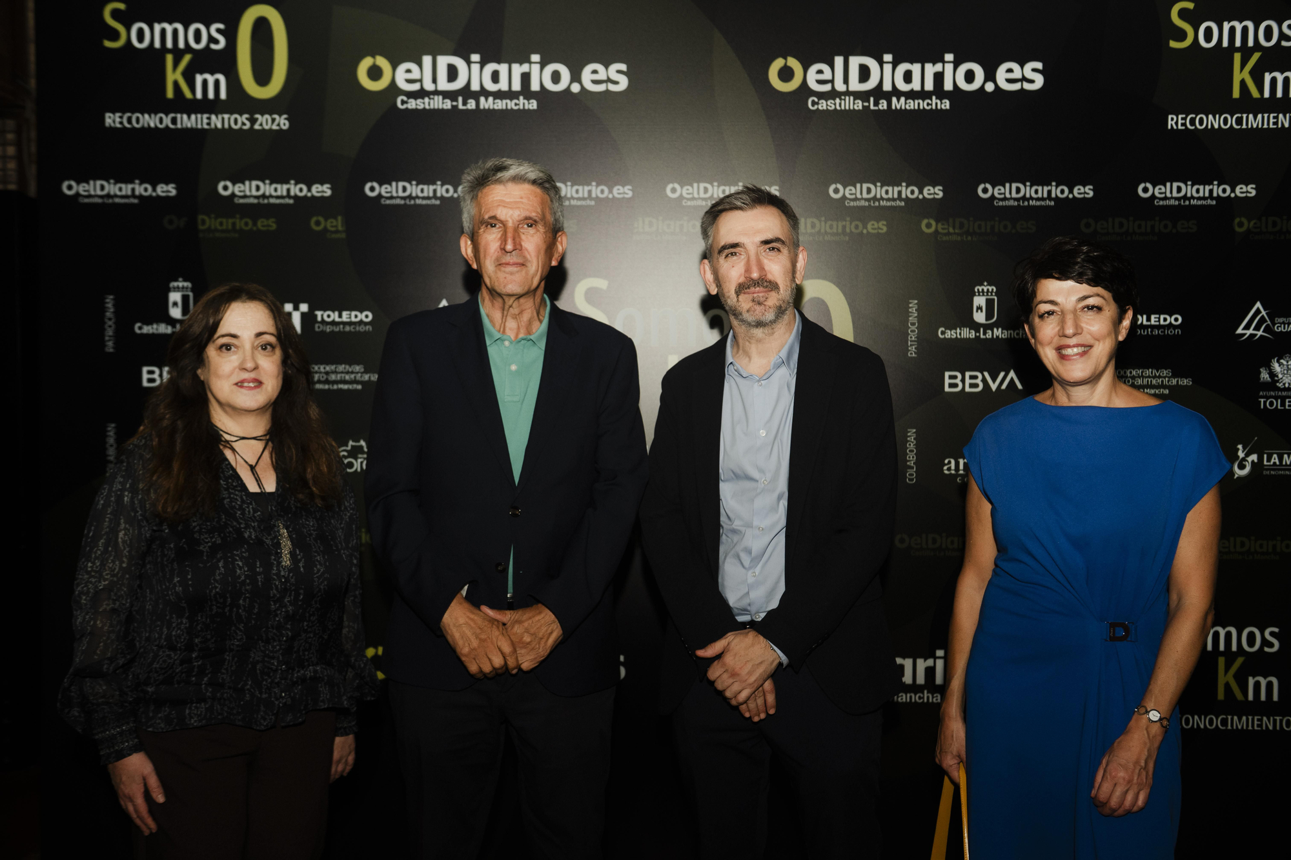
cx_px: 646
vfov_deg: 36.9
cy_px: 430
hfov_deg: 53.1
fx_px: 1291
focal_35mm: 36
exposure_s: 1/160
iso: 800
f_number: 4
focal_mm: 36
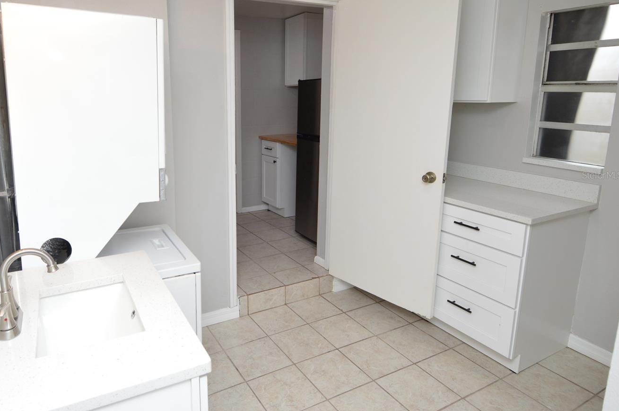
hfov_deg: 77.7
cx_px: 246
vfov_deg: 56.9
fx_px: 378
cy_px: 175
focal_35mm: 22
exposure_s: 1/80
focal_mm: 12
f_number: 4.5
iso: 400
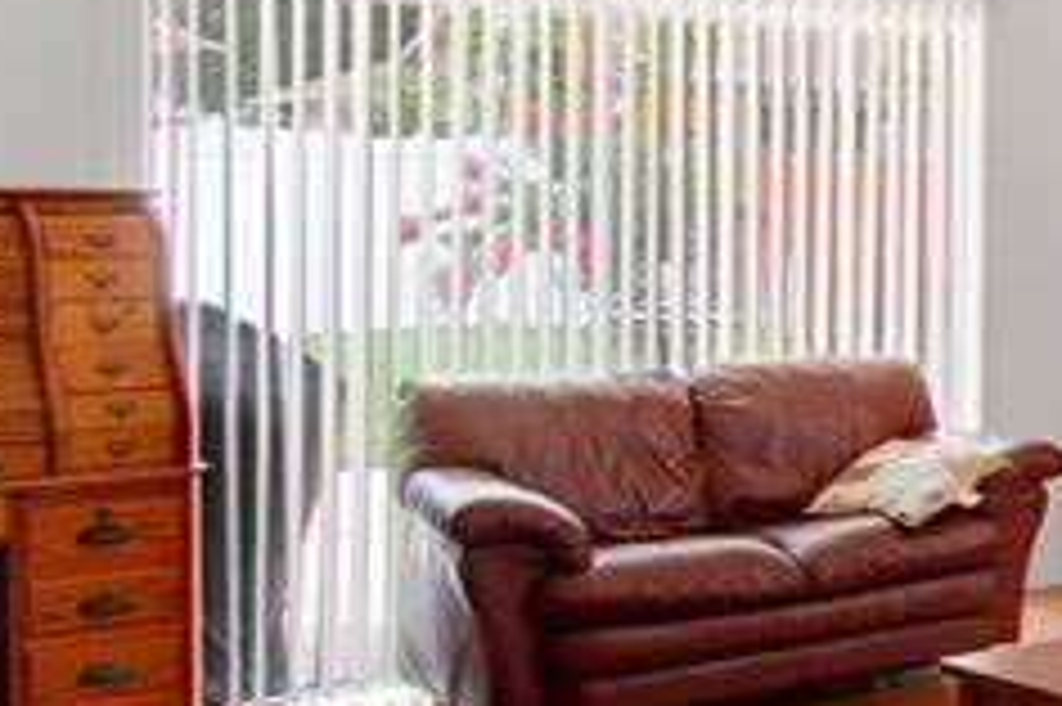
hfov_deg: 24.7
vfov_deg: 20.8
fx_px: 1916
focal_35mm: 65
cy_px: 243
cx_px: 1552
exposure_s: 1/200
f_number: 7.1
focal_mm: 10
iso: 100
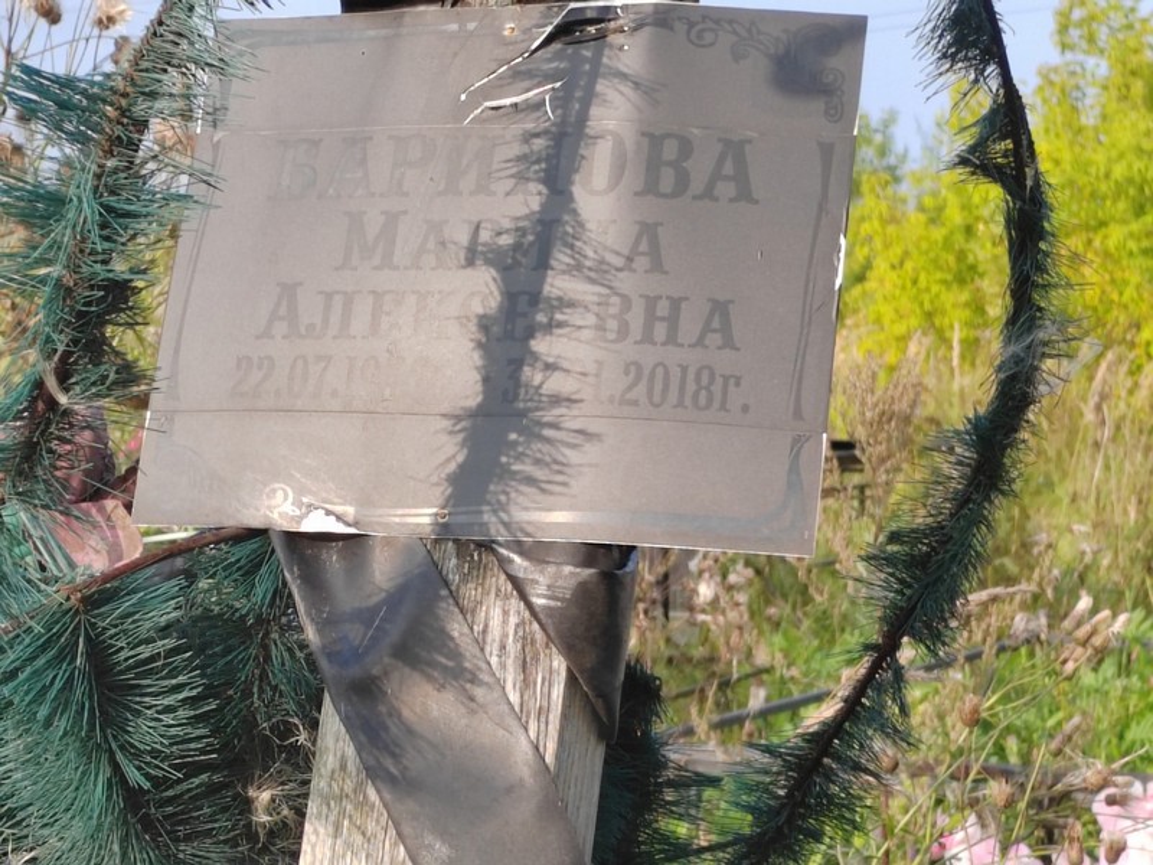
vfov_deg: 14.6
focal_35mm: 101
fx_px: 3364
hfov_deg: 19.4
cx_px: 576
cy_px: 432
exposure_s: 1/400
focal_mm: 5.52
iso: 100
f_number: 1.9
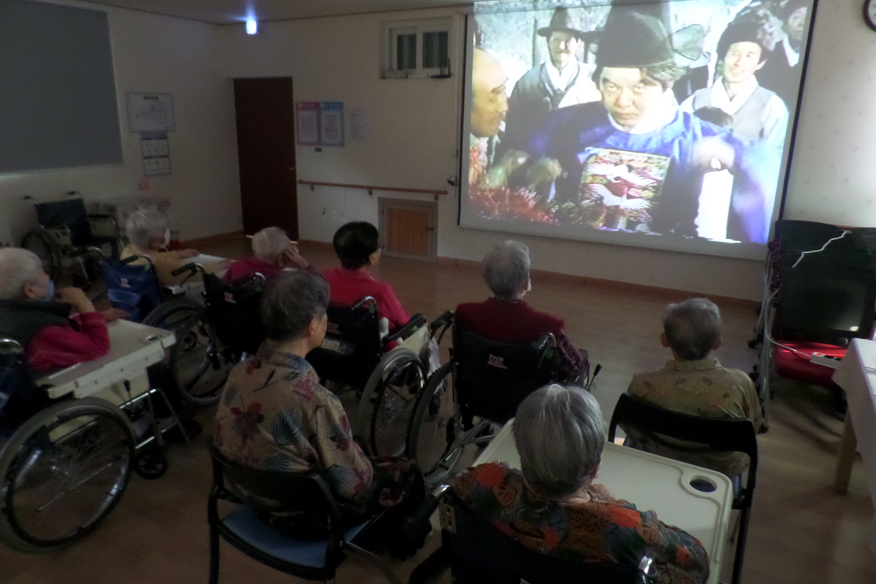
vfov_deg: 53.1
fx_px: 584
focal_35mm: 24
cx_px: 438
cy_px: 265
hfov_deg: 73.7
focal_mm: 4.1
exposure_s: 1/30
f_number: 2.8
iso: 800
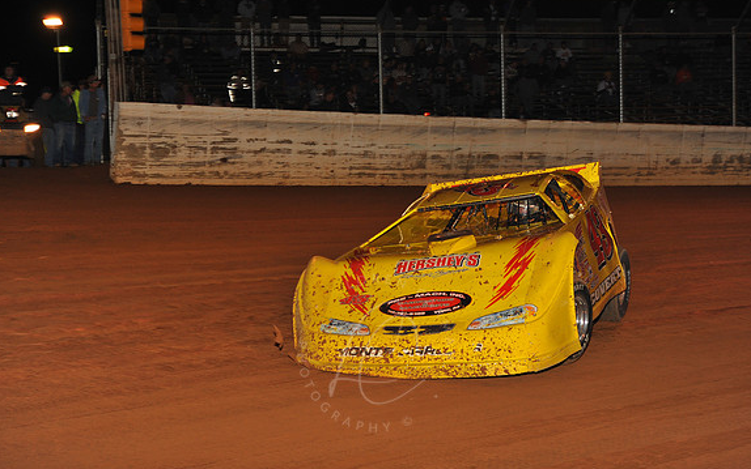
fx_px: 1474
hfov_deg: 28.6
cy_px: 233
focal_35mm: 72
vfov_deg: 18.1
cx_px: 376
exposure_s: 1/320
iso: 800
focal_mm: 70
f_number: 7.1
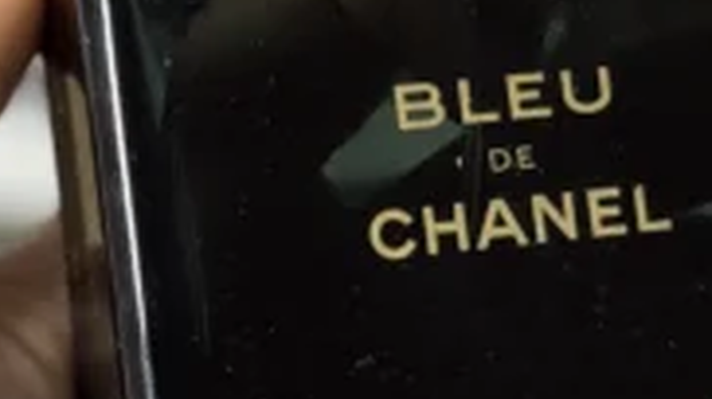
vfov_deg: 7.3
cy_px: 170
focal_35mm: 165
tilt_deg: -21.6
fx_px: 3112
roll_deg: +4.9
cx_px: 466
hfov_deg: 13.0
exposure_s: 1/50
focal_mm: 6.76
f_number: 1.78
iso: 250
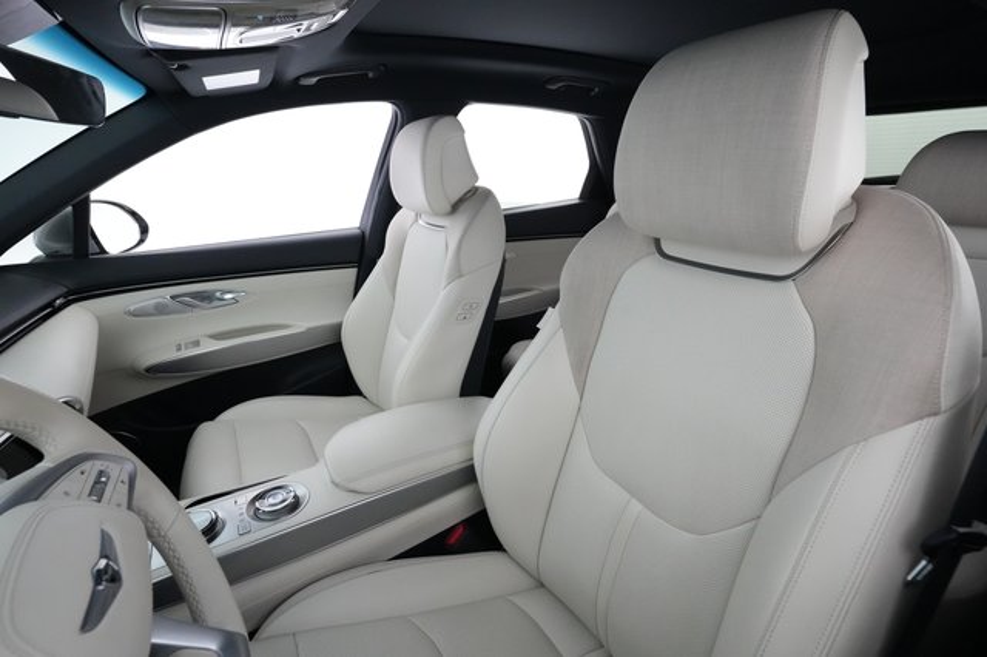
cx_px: 494
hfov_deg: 93.3
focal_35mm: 17
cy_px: 328
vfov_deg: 70.4
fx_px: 466
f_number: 7.1
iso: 8000
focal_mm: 17
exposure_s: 1/25
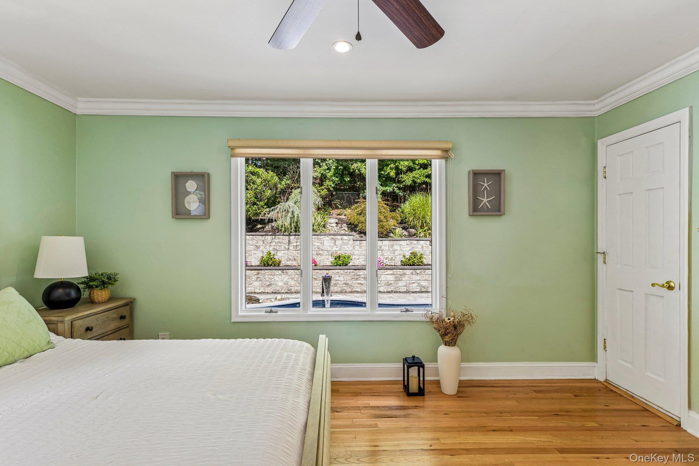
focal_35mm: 17
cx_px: 350
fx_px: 330
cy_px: 233
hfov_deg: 93.3
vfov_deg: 70.4
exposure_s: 1/20
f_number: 9
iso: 250
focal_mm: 17
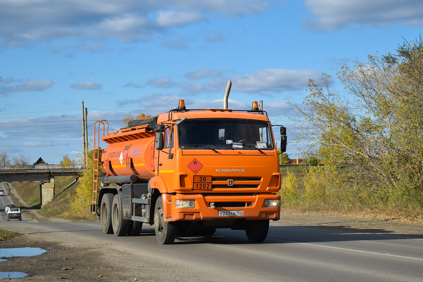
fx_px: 846
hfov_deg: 28.1
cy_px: 141
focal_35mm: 72
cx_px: 212
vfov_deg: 18.9
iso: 200
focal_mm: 48
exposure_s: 1/1250
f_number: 5.6
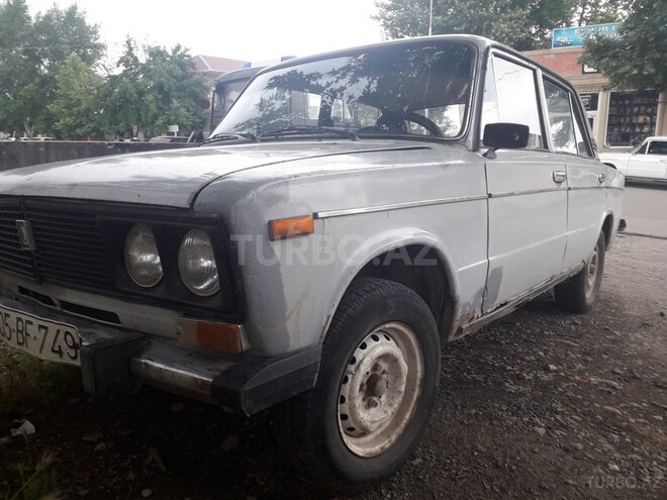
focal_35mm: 27
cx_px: 334
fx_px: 520
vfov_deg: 51.4
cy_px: 250
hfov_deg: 65.3
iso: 40
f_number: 1.9
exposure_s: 1/100
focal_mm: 3.6
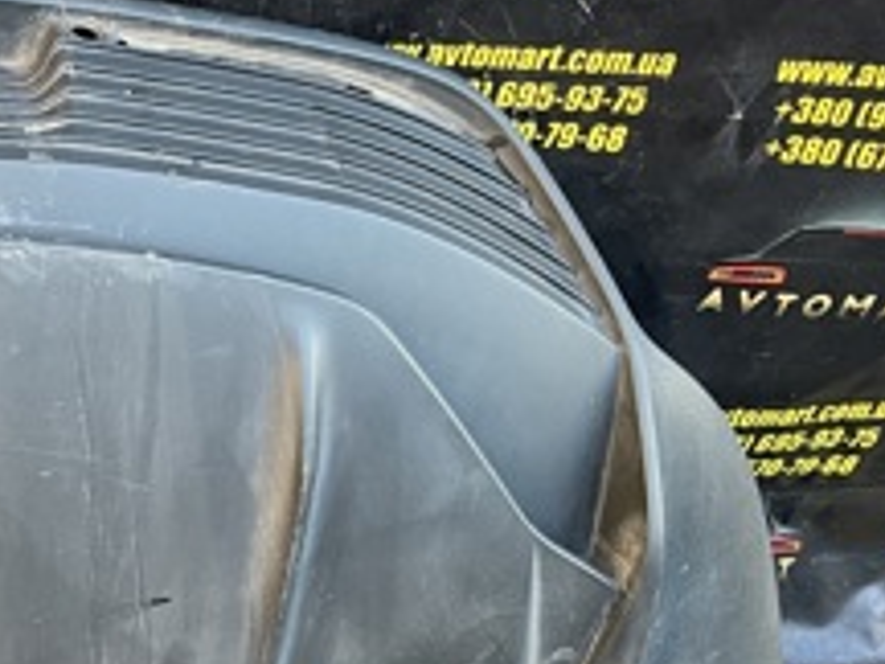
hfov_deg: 21.6
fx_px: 1969
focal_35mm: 77
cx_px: -402
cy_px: 457
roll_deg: -2.8
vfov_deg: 19.1
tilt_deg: -36.8
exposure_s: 1/60
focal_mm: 4.2
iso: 160
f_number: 1.6
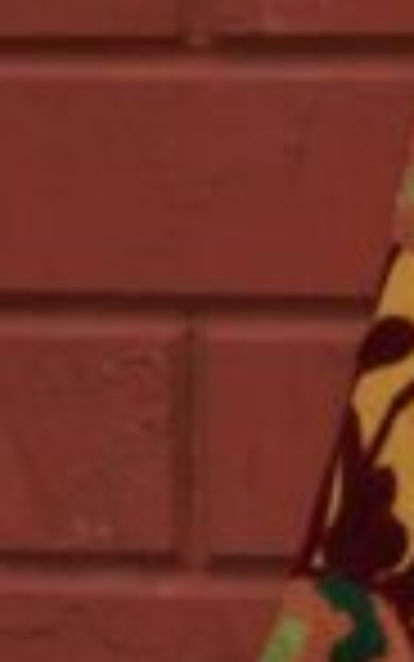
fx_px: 5645
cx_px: 1310
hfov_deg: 4.0
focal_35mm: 313
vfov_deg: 6.7
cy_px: 320
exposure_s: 1/160
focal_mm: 50
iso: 500
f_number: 7.1
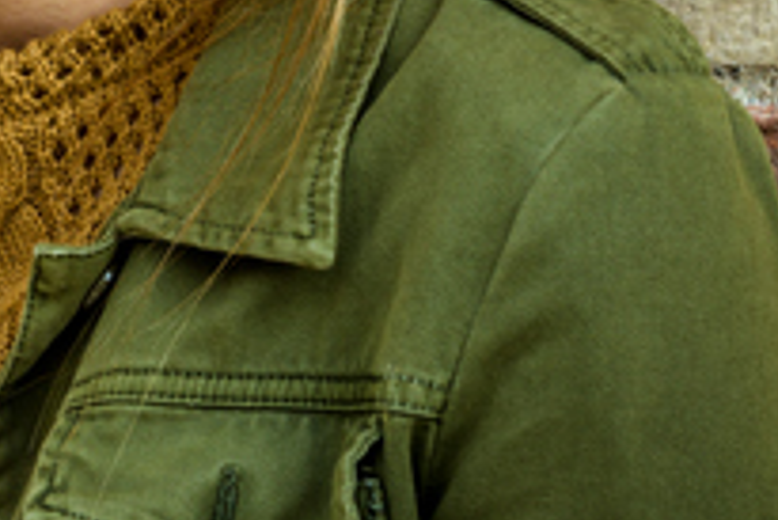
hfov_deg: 9.9
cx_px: -76
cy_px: -298
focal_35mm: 205
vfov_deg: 6.6
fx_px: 4433
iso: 100
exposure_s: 1/250
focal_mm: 58
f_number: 8
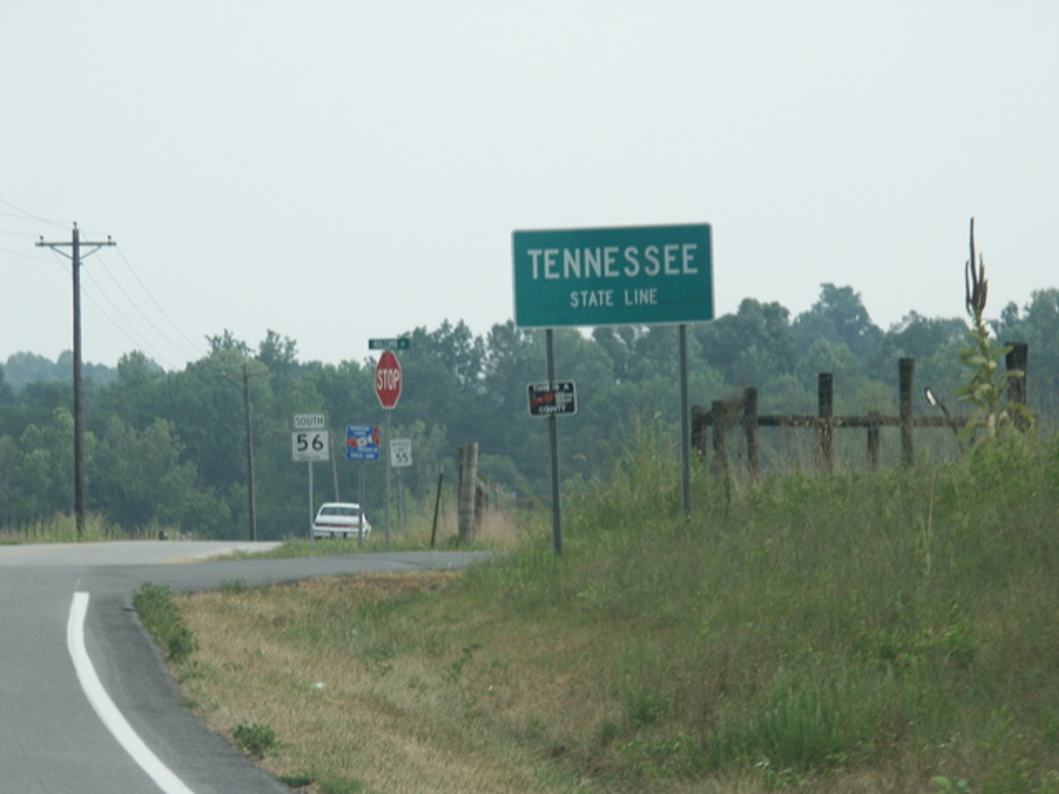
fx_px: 6120
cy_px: 397
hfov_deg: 9.9
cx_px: 530
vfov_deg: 7.4
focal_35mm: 200
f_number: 4.5
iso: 100
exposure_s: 1/250
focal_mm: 50.48
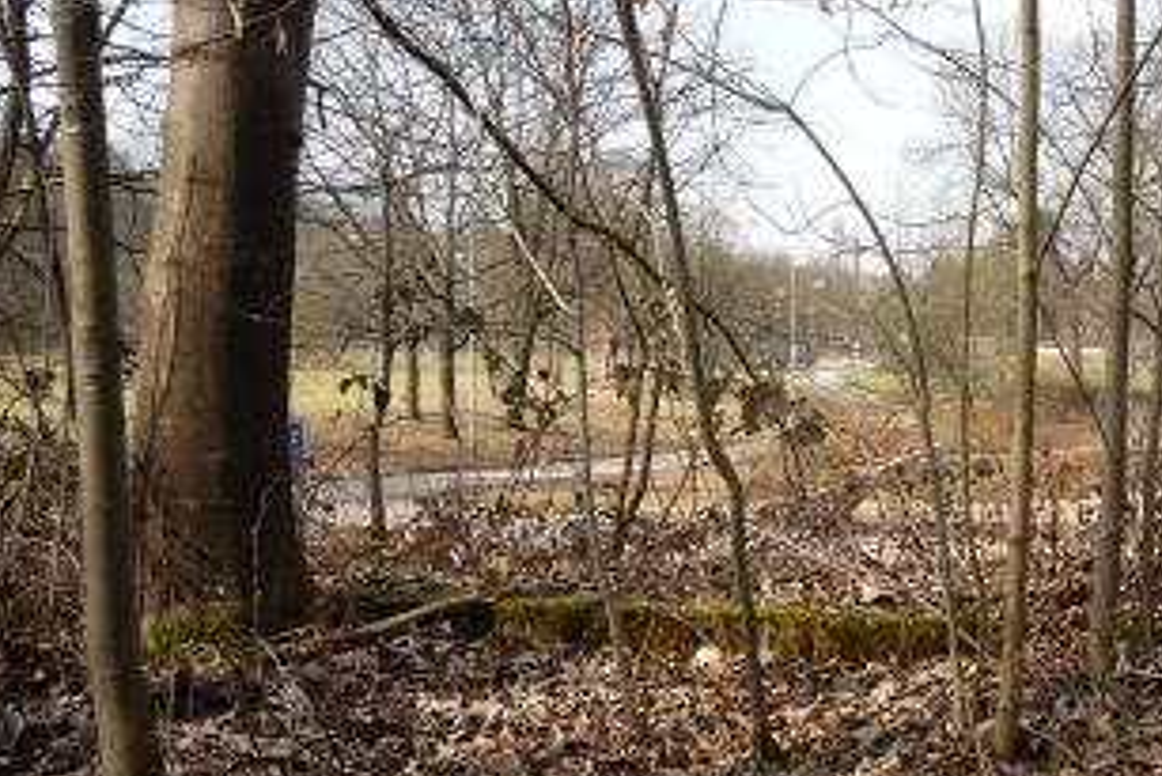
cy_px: 549
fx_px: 1679
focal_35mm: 52
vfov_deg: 25.8
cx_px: 874
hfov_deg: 37.2
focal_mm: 5.2
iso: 100
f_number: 4
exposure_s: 1/250
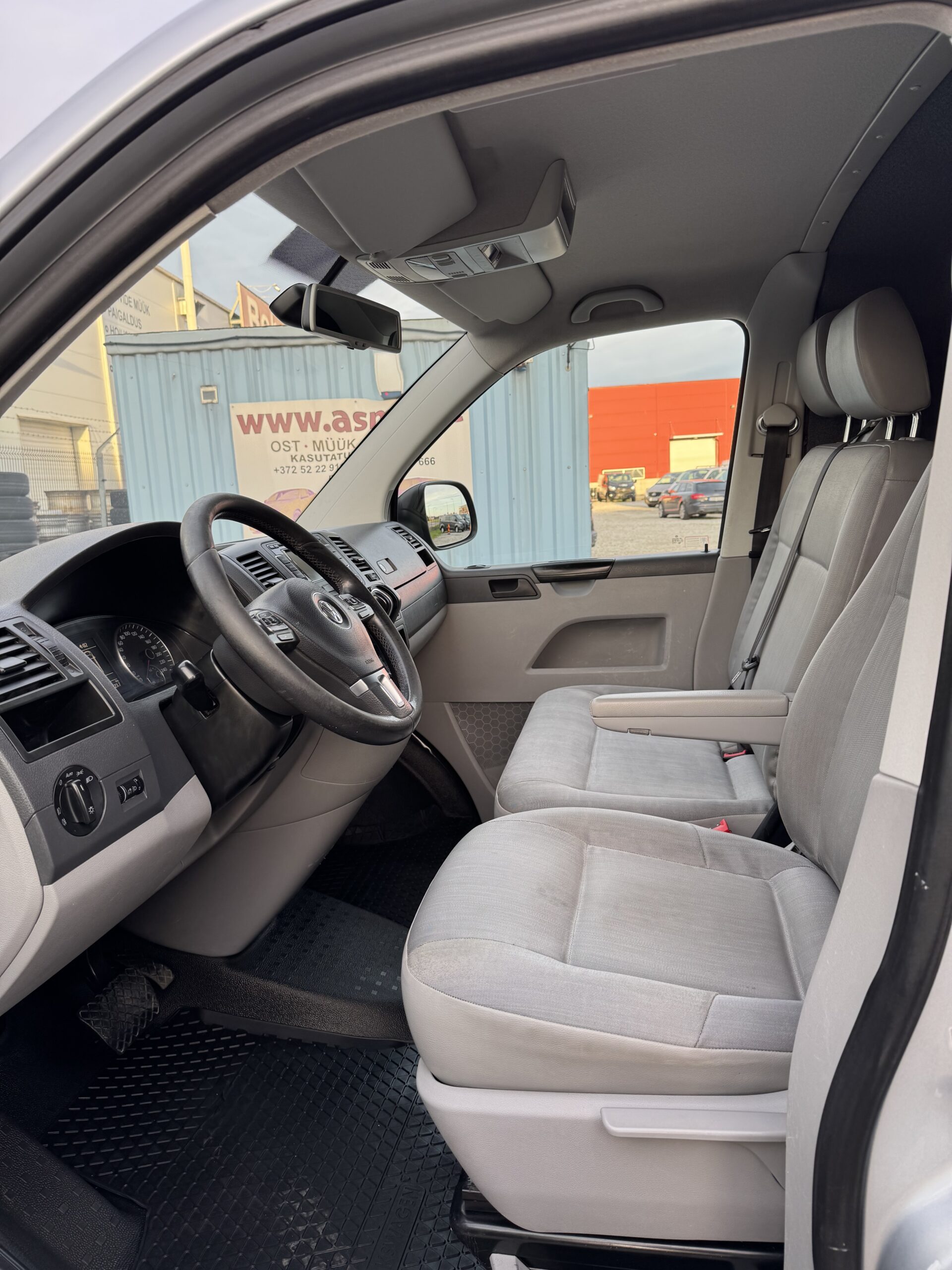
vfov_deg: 71.6
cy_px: 635
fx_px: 880
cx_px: 476
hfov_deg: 56.8
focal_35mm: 24
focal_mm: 6.76
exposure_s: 1/121
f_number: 1.78
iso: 64
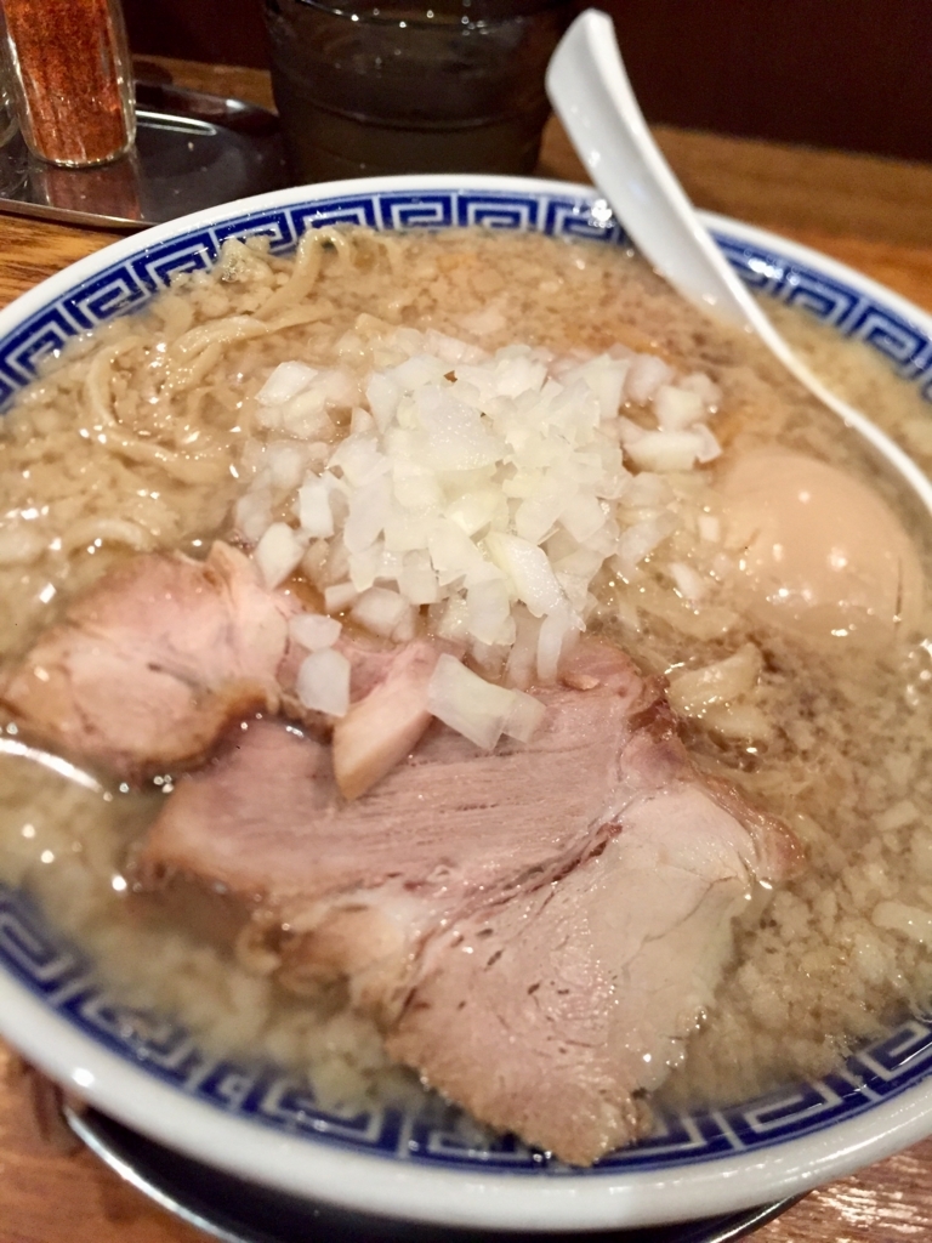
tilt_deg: -51.1
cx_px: 466
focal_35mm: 29
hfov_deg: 48.2
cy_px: 622
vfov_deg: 61.7
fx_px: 1041
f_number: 2.2
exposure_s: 1/24
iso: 250
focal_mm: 4.15
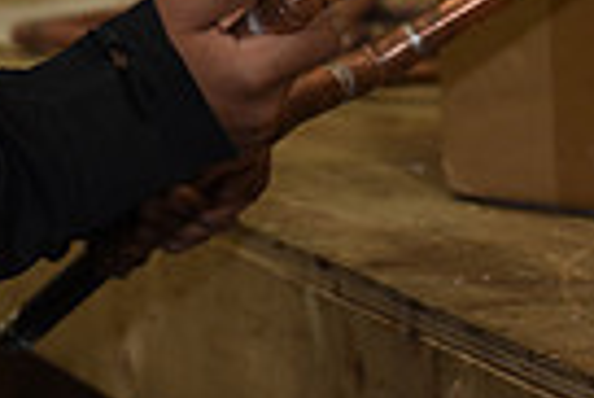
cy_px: -413
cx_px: -96
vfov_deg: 3.3
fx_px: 6888
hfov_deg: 4.9
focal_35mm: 417
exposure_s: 1/320
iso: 1000
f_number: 5
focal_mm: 98
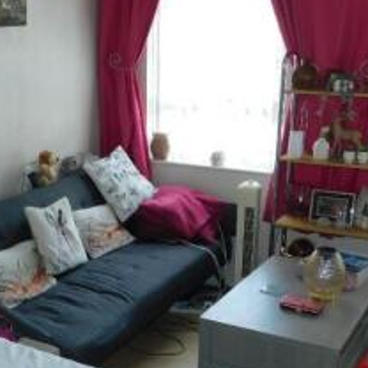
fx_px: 686
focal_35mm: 57
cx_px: 82
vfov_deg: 29.9
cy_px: 226
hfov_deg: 29.5
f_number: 3
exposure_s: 1/30
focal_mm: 4
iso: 200
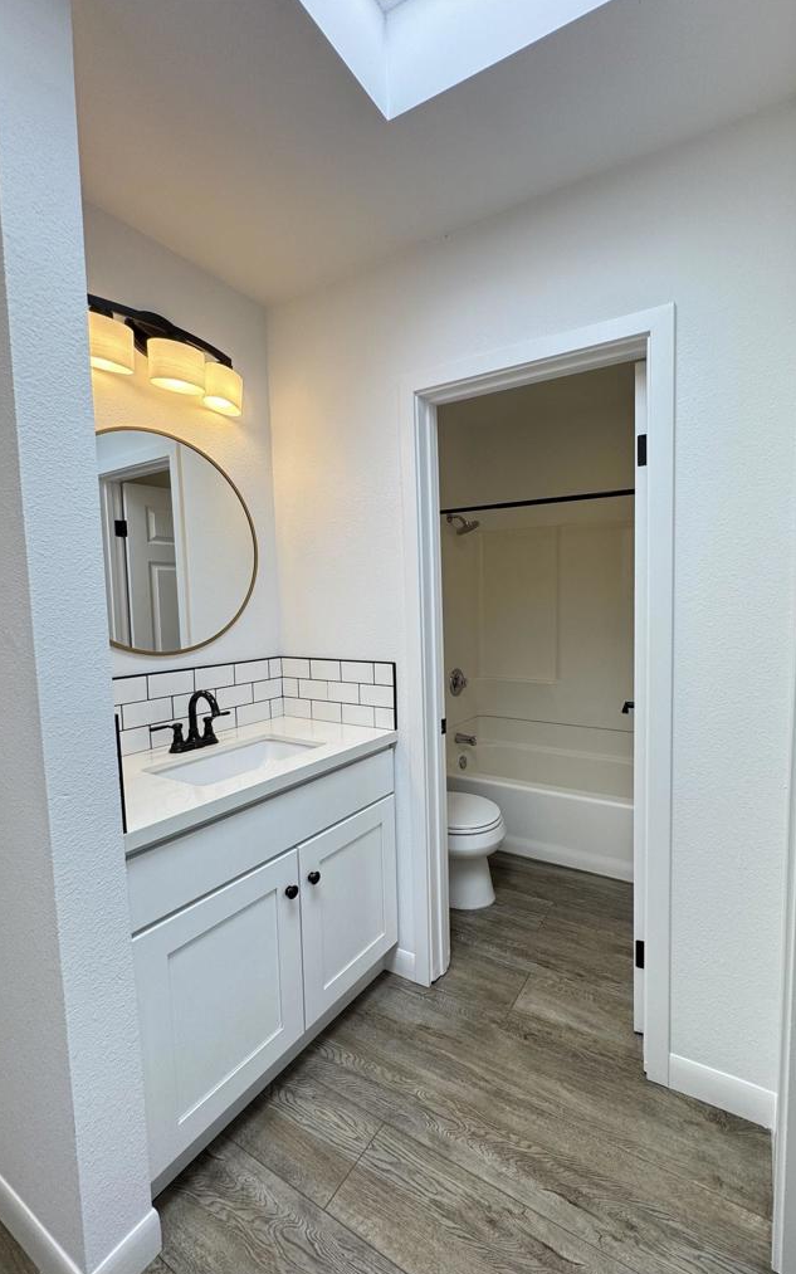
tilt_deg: -4.8
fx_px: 521
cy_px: 638
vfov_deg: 101.5
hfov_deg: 74.3
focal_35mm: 15
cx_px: 456
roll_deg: +0.5
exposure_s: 1/120
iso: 64
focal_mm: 2.22
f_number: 2.2
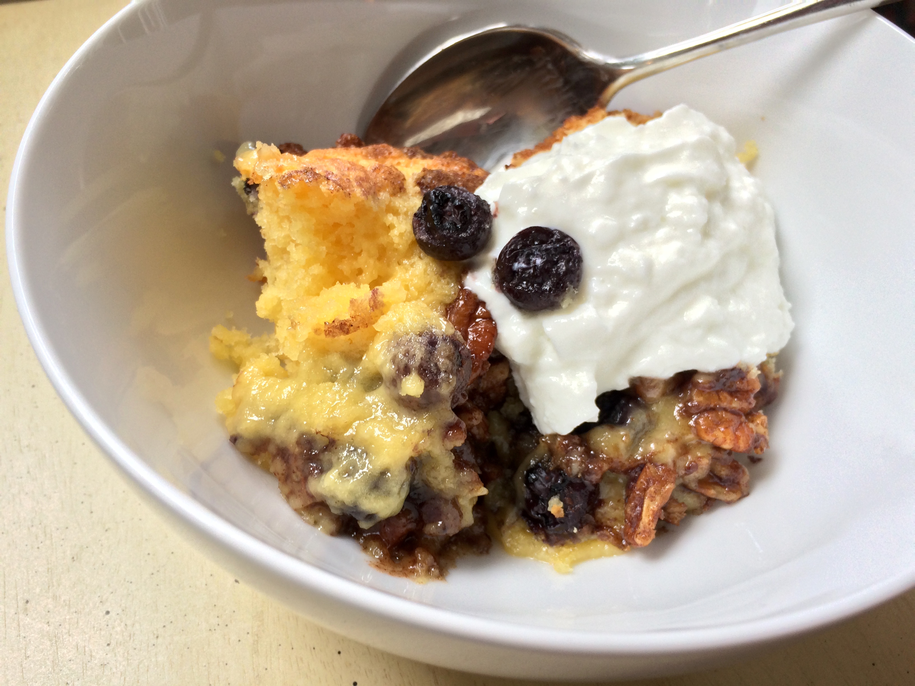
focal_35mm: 29
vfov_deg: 48.2
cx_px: 458
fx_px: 767
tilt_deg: -51.9
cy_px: 343
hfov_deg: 61.7
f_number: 2.2
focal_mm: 4.15
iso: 50
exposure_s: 1/30
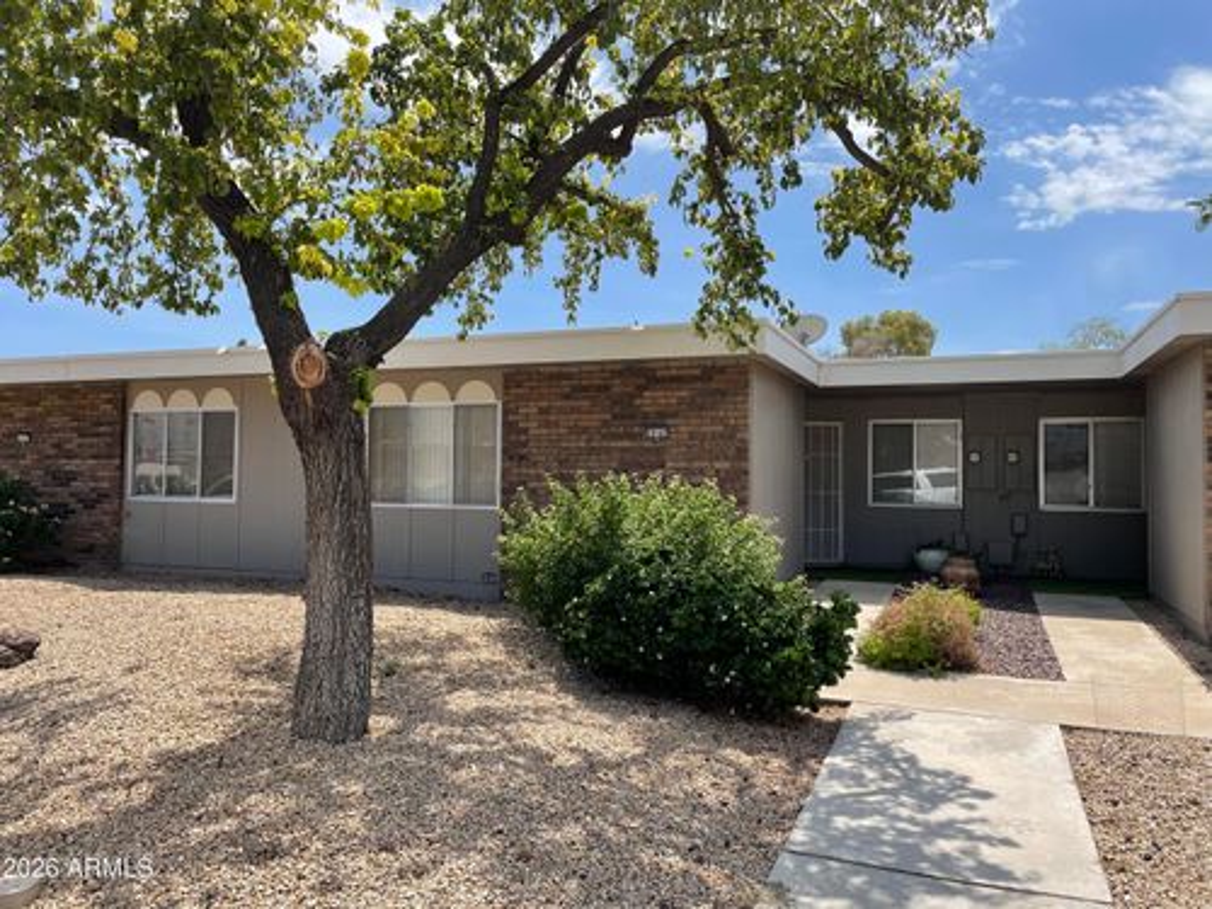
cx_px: 606
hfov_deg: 67.3
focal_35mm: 26
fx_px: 910
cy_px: 454
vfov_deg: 53.1
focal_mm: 4.2
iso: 32
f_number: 1.6
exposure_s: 1/3610
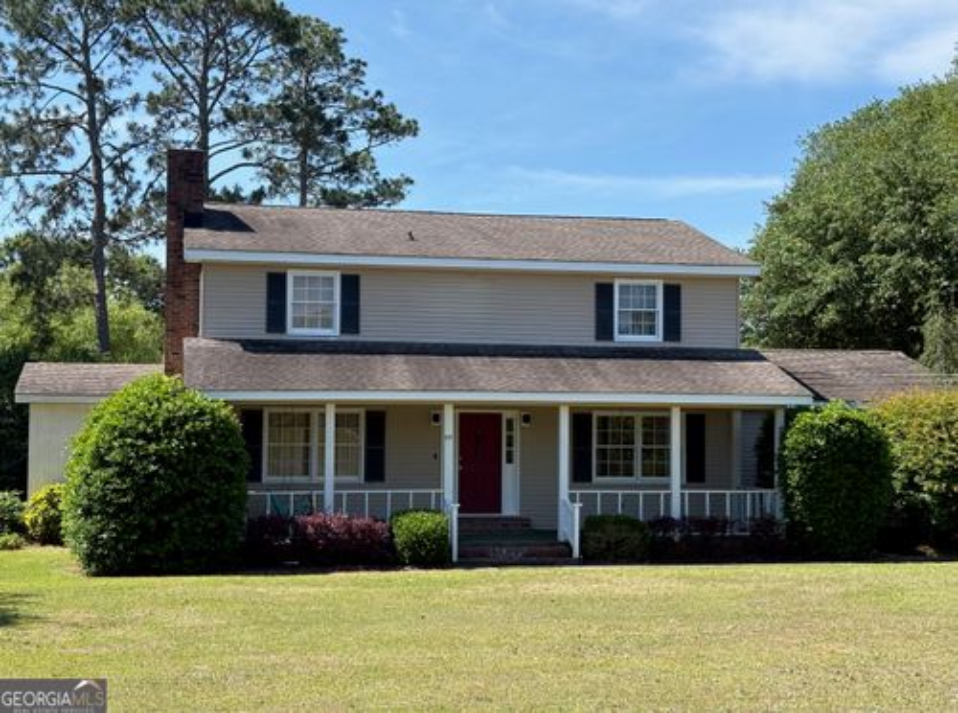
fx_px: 1435
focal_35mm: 52
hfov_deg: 36.9
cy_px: 356
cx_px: 479
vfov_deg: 27.9
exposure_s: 1/1754
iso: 32
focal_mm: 5.96
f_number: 1.6
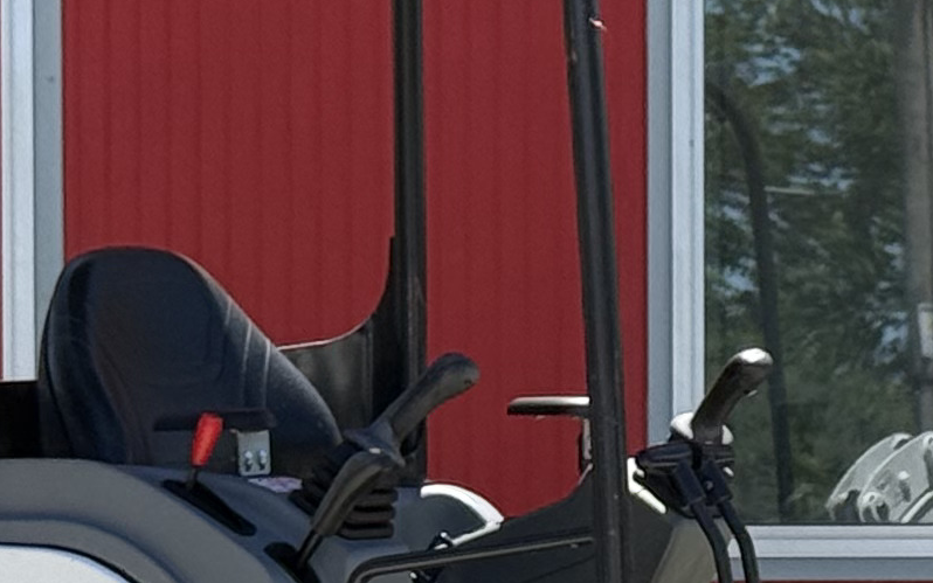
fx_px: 6536
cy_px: 618
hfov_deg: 8.2
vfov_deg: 5.1
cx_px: 687
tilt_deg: +0.2
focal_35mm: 257
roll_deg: -0.2
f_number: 1.78
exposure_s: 1/2146
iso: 80
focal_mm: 6.76
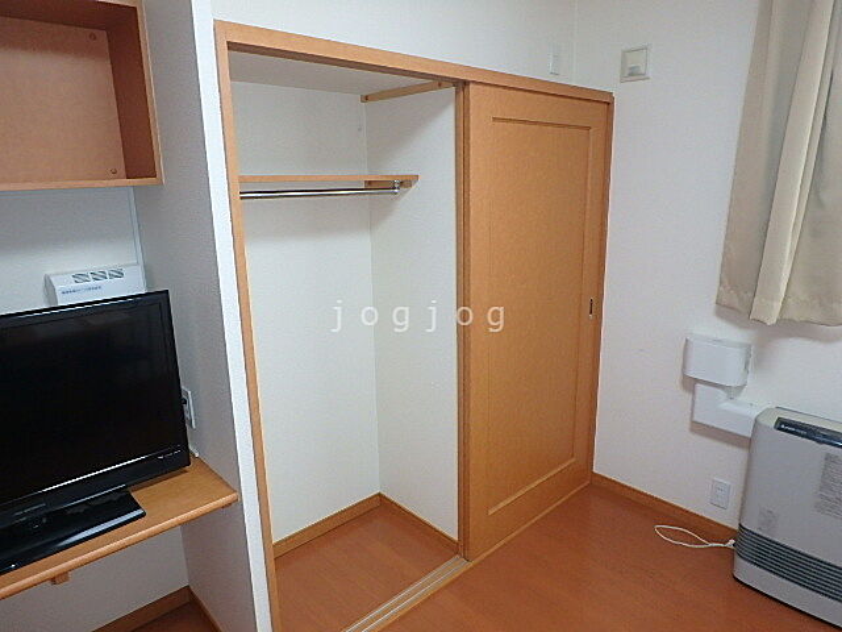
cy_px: 316
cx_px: 421
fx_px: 559
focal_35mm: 23
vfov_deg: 58.9
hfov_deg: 73.9
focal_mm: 4
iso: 400
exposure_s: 1/30
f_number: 3.8
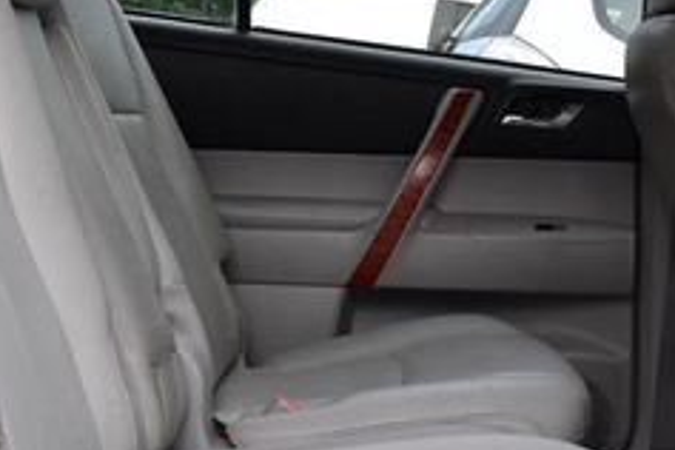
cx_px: 607
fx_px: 1369
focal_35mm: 73
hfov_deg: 26.8
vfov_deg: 18.7
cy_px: 253
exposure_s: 1/15
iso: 800
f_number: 6.3
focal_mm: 18
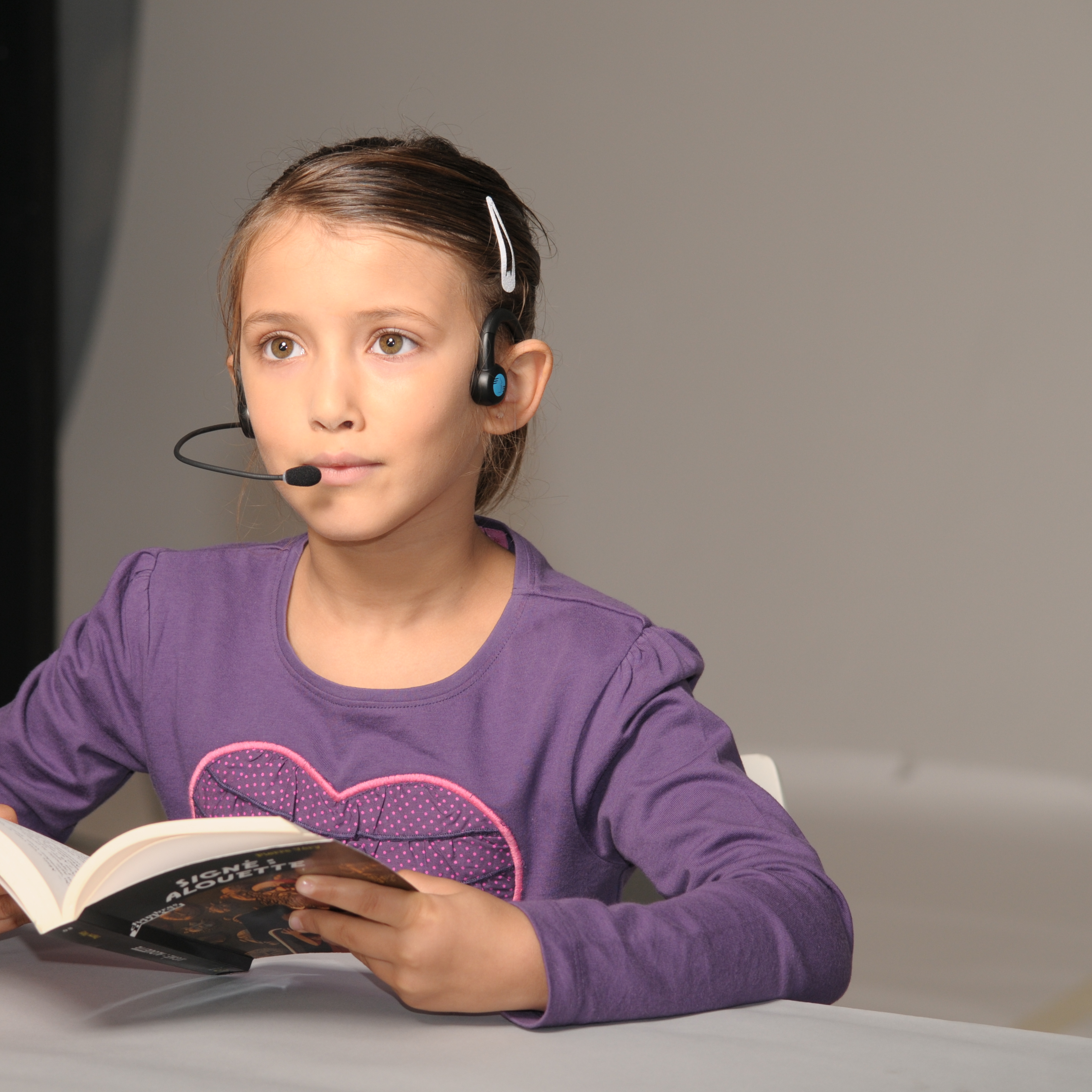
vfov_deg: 10.7
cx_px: 409
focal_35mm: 164
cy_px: 545
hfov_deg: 10.7
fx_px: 5840
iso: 200
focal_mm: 85
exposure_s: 1/125
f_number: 5
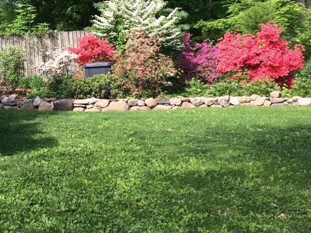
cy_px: 49
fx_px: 467
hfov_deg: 35.1
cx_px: 44
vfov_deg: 27.5
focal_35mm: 52
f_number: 2.2
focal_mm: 4.12
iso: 32
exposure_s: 1/547
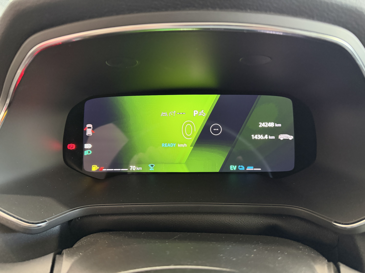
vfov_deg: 56.8
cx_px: 182
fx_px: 253
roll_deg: +1.1
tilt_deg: -23.7
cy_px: 136
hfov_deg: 71.6
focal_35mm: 24
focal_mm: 6.76
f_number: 1.78
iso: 800
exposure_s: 1/52
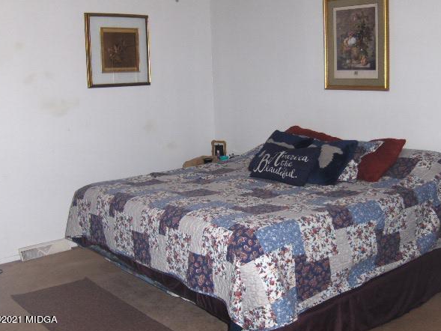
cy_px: 155
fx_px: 484
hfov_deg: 49.0
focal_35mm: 38
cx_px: 229
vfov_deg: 37.7
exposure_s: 1/60
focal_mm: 7.5
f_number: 2.8
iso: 100
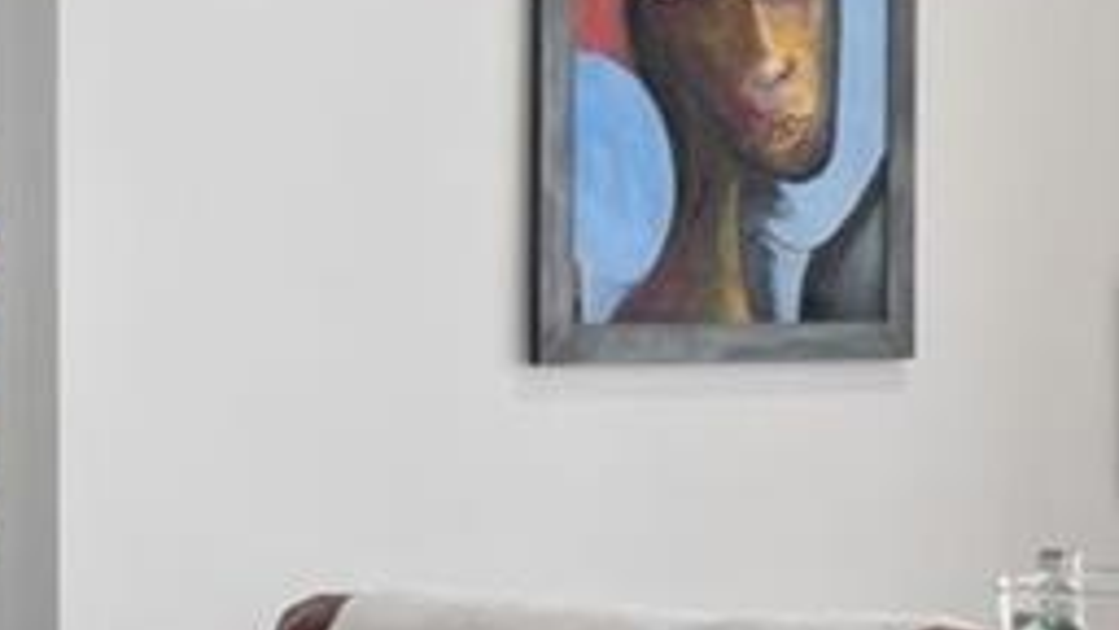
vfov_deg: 10.9
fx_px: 3294
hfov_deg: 18.1
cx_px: 1403
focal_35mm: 111
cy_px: 304
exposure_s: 1/4
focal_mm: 17
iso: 400
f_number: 8
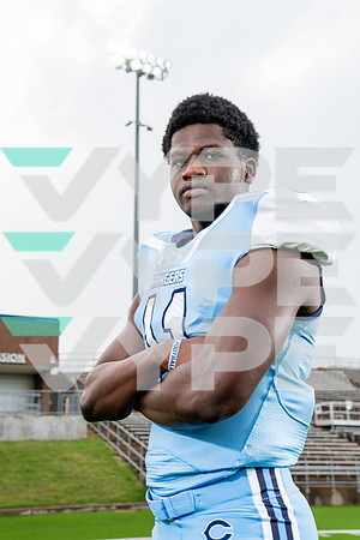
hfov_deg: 30.5
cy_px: 270
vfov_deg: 44.5
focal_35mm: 44
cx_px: 180
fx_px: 660
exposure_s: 1/250
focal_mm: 44
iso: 160
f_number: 6.3
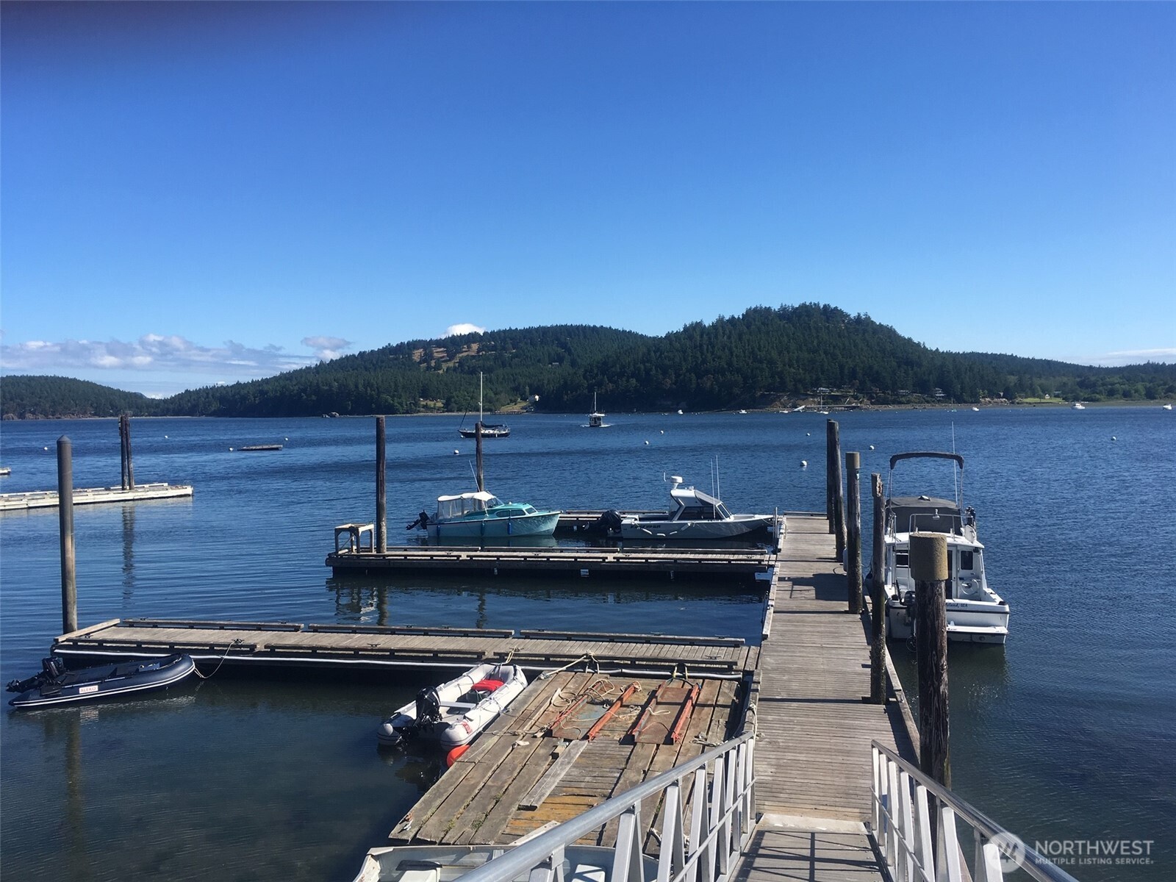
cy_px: 441
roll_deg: +1.5
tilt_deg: -2.6
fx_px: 985
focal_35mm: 29
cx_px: 588
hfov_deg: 61.7
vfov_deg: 48.2
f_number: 2.2
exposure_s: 1/1508
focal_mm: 4.15
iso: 25
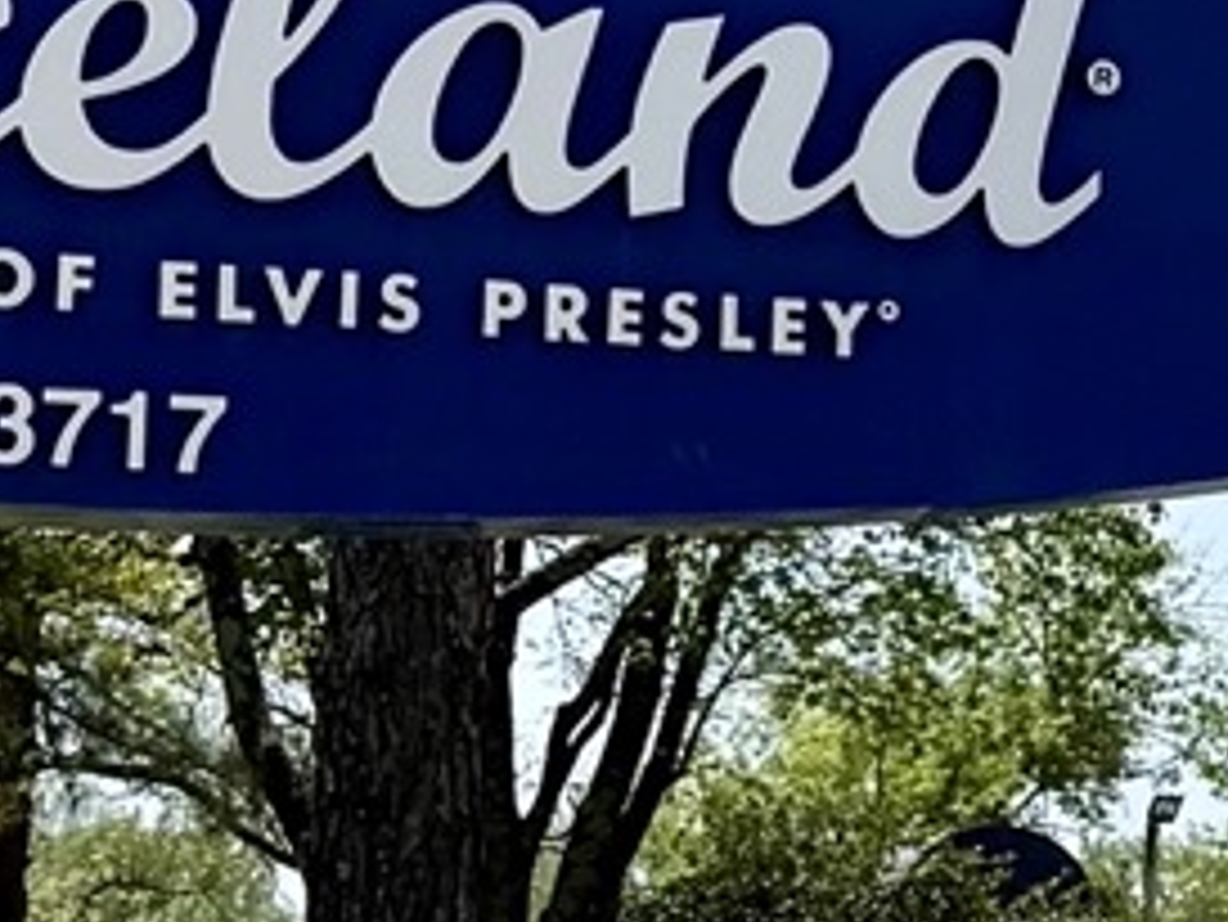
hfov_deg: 10.9
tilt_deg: +7.1
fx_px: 6246
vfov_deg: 8.4
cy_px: 319
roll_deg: +3.1
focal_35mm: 176
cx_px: 1660
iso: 80
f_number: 1.78
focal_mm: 6.76
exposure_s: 1/6173
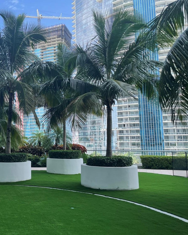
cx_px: 25
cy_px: 118
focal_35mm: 36
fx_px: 250
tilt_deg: +8.3
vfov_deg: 50.3
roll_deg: -0.7
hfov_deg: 38.7
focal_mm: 4.2
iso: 32
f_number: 1.6
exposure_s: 1/1125
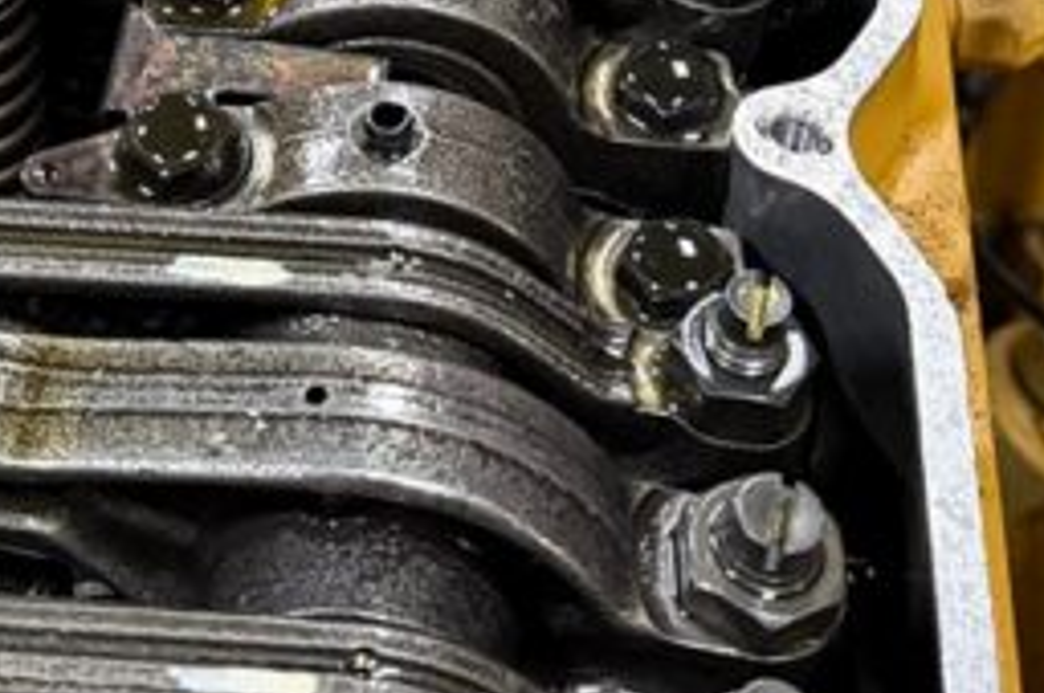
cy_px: -285
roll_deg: +5.6
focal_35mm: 100
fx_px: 2896
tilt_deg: -42.1
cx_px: 175
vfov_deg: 13.0
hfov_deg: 20.2
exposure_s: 1/60
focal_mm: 6.76
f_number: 1.78
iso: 400
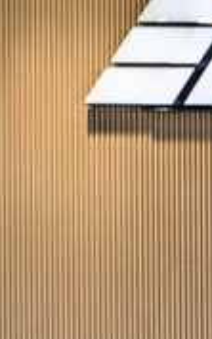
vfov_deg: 6.8
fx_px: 2822
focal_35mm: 306
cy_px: 496
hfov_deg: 4.0
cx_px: 881
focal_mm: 52
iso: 400
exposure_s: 1/160
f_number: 4
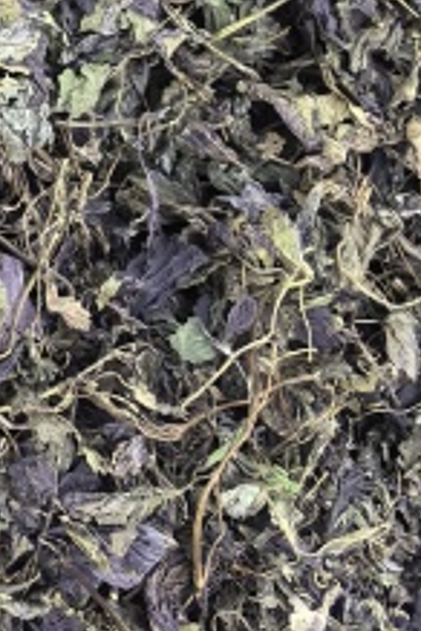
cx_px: -669
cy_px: -532
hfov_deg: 8.8
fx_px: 2403
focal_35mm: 137
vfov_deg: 13.4
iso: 50
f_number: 2
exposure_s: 1/279
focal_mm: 6.35
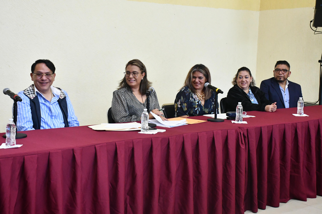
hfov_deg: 35.1
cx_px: 161
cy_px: 107
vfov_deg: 23.8
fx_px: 510
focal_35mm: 57
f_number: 7.1
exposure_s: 1/60
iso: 4000
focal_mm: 38
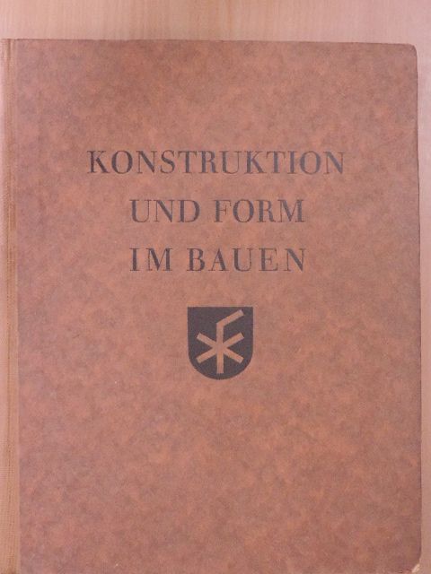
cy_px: 287
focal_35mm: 47
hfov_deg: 30.9
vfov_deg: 40.4
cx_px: 216
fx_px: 780
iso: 1600
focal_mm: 8.3
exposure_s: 1/80
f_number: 3.5
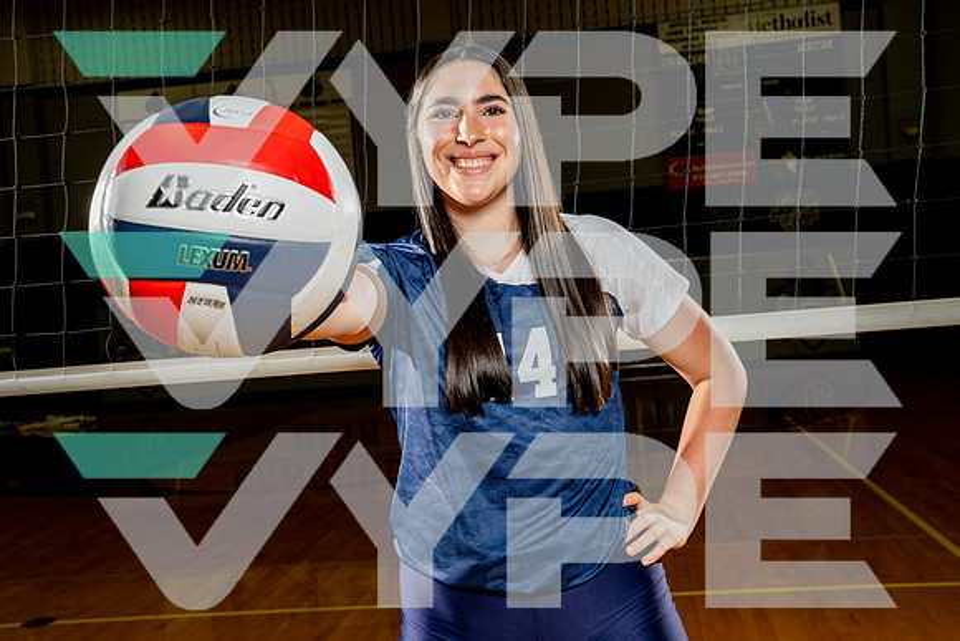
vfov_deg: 33.1
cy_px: 318
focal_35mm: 40
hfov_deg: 48.0
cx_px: 479
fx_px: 1079
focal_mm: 38
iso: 1000
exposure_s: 1/250
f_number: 8
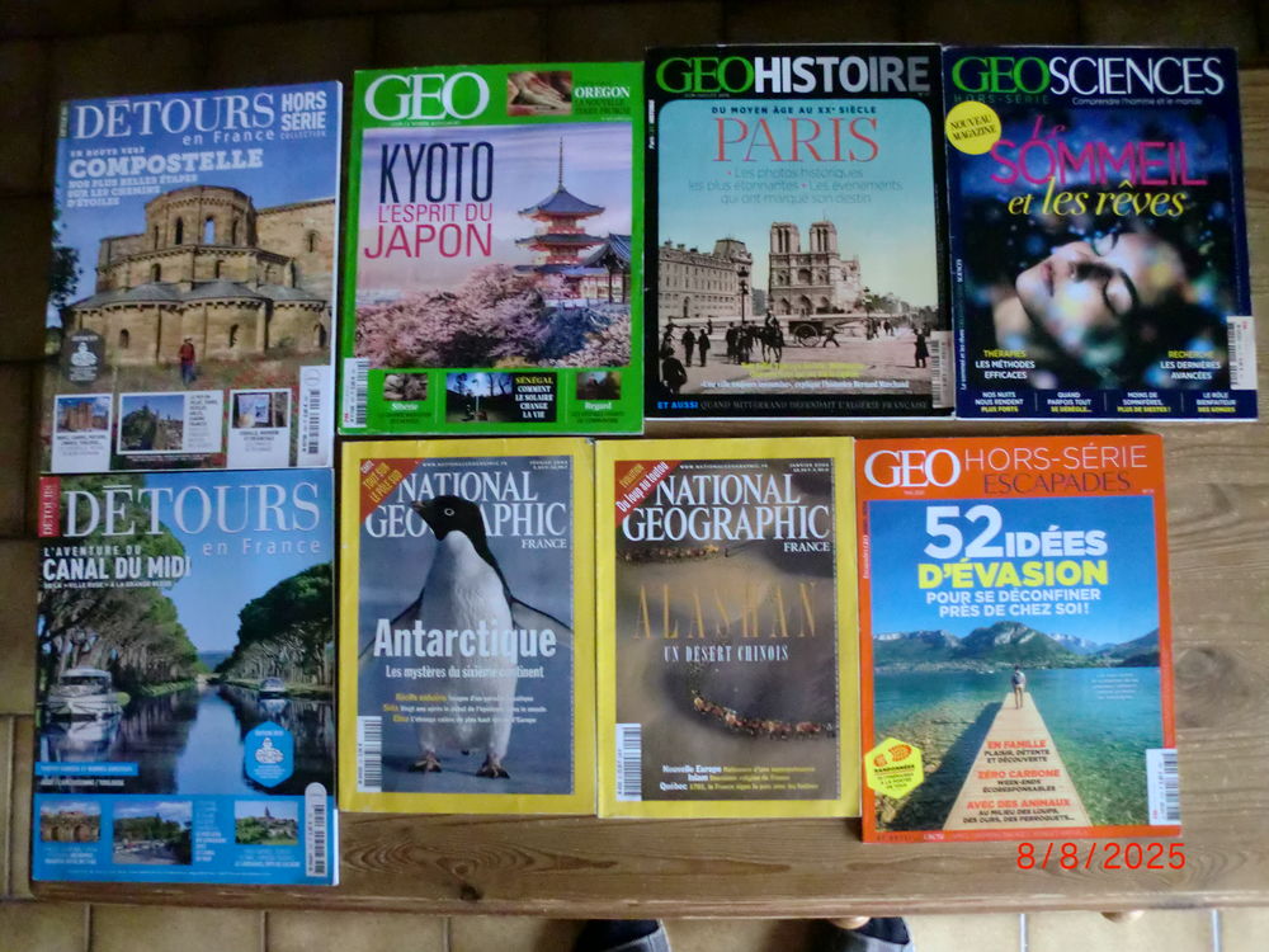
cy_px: 476
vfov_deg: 40.7
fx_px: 1283
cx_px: 634
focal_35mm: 35
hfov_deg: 52.6
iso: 1000
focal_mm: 6.3
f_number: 3.1
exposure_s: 1/60
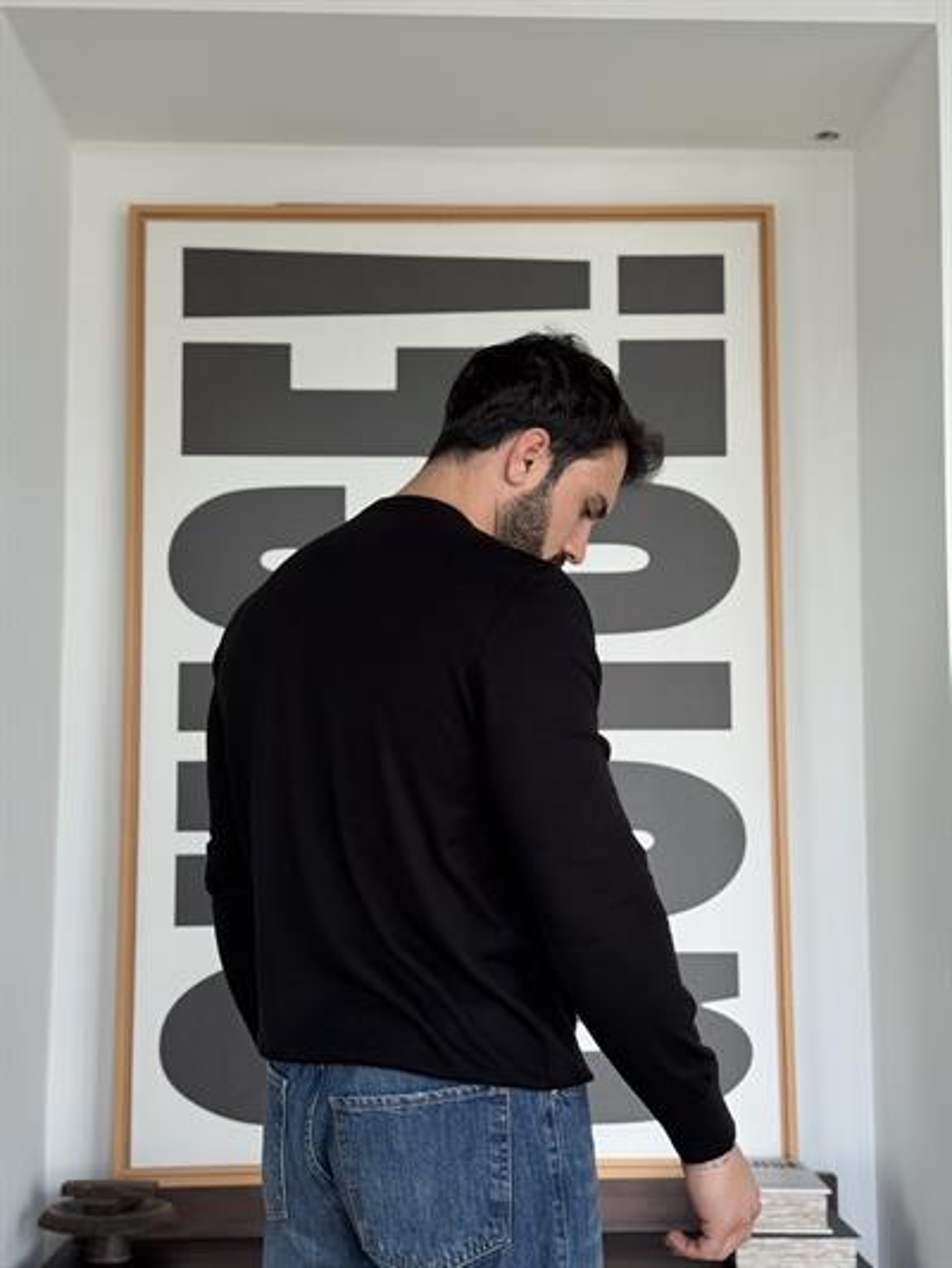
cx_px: 476
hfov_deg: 30.3
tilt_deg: +5.7
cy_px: 634
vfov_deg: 39.6
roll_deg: -0.1
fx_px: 1759
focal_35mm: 48
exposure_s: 1/212
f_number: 1.78
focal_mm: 6.76
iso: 125
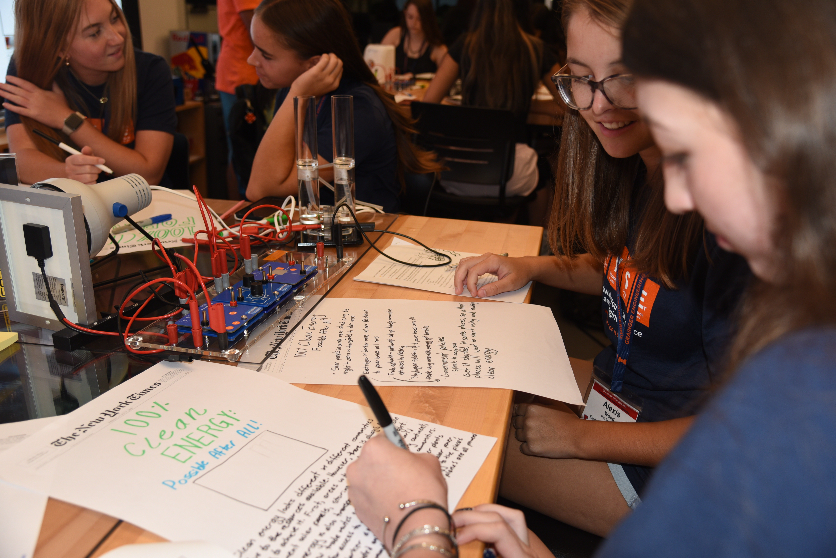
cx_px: 418
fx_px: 790
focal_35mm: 34
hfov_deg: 55.8
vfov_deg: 38.9
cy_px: 279
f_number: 4.5
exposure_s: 1/60
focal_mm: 34
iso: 250
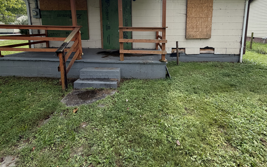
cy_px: 48
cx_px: 143
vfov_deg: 59.8
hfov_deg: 87.9
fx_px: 138
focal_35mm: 19
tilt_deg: -7.4
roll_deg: -0.1
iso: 40
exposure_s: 1/631
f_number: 2.2
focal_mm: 2.22
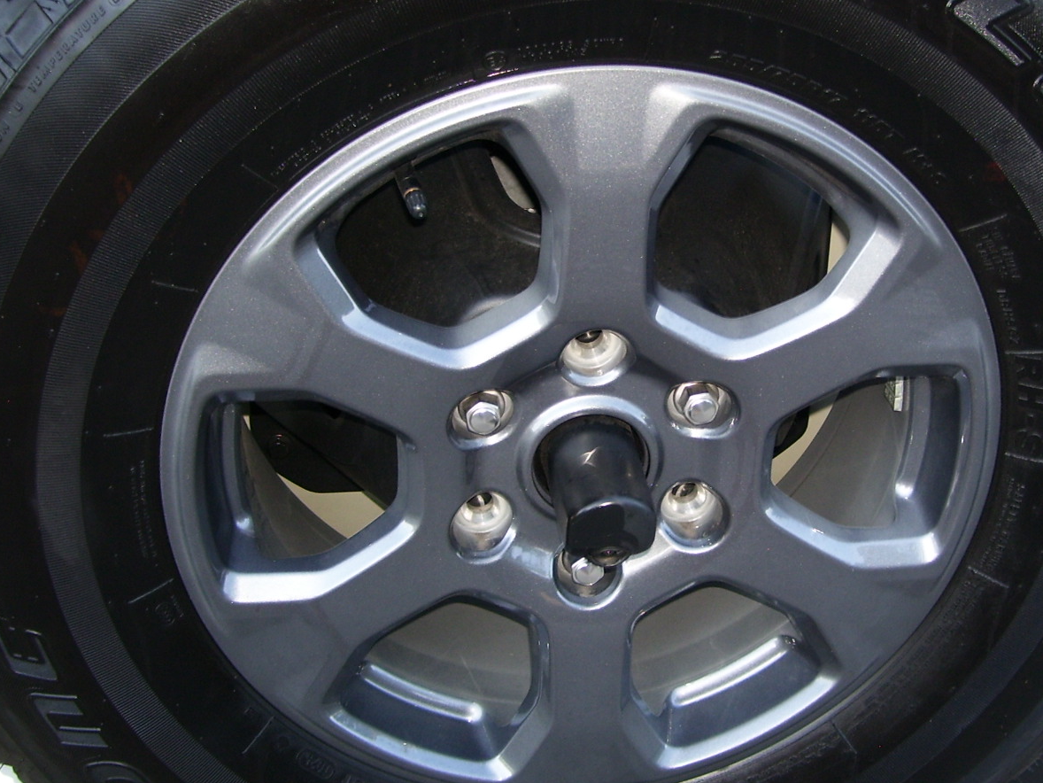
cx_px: 615
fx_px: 1567
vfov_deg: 28.0
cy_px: 373
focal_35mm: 52
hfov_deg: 36.7
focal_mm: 6
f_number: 2.7
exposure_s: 1/60
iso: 80
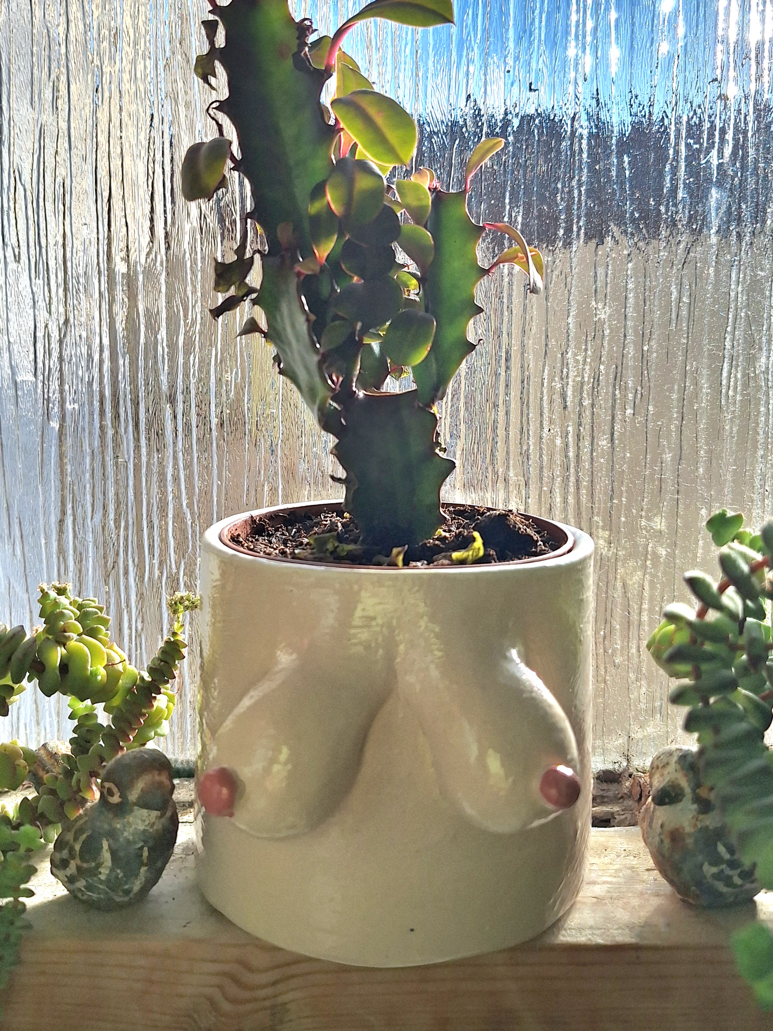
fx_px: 685
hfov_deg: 58.9
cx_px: 386
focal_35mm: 23
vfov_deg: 73.9
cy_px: 516
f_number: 1.8
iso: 40
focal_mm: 5.54
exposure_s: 1/5000
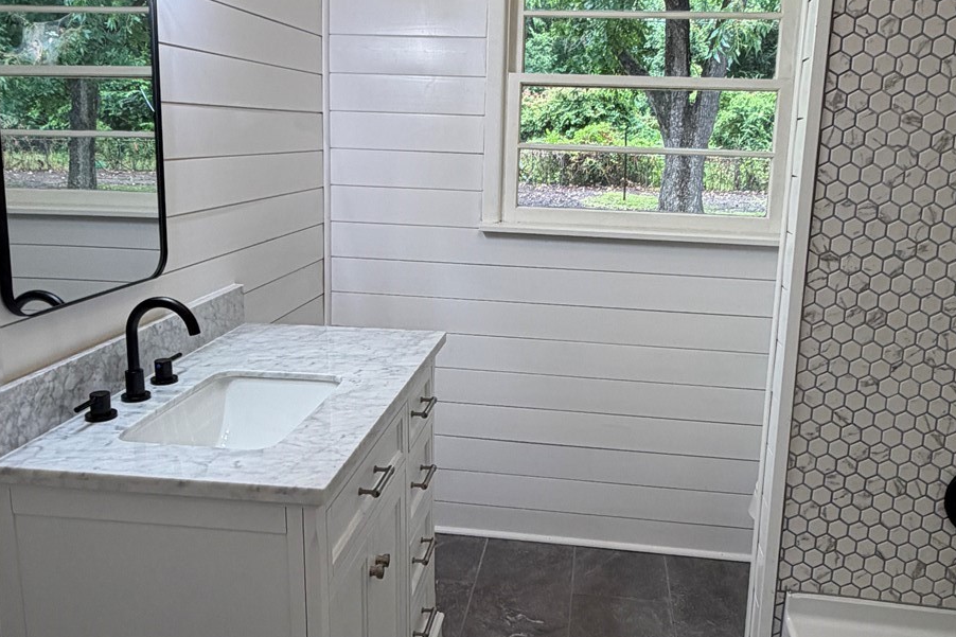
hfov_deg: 60.3
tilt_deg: -10.0
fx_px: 823
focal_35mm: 31
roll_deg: -2.1
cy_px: 280
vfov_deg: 42.2
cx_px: 501
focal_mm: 2.22
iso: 160
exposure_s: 1/120
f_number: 2.2
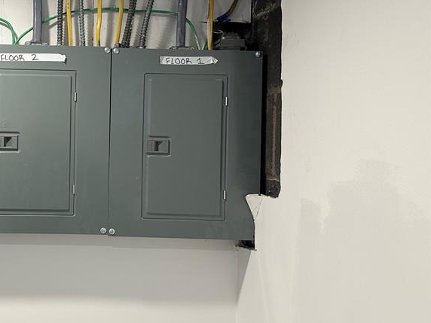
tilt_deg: +0.1
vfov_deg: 33.5
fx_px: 535
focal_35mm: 43
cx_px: 47
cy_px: 132
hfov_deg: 40.7
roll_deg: -2.5
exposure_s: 1/120
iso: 200
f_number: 1.78
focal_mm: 6.86
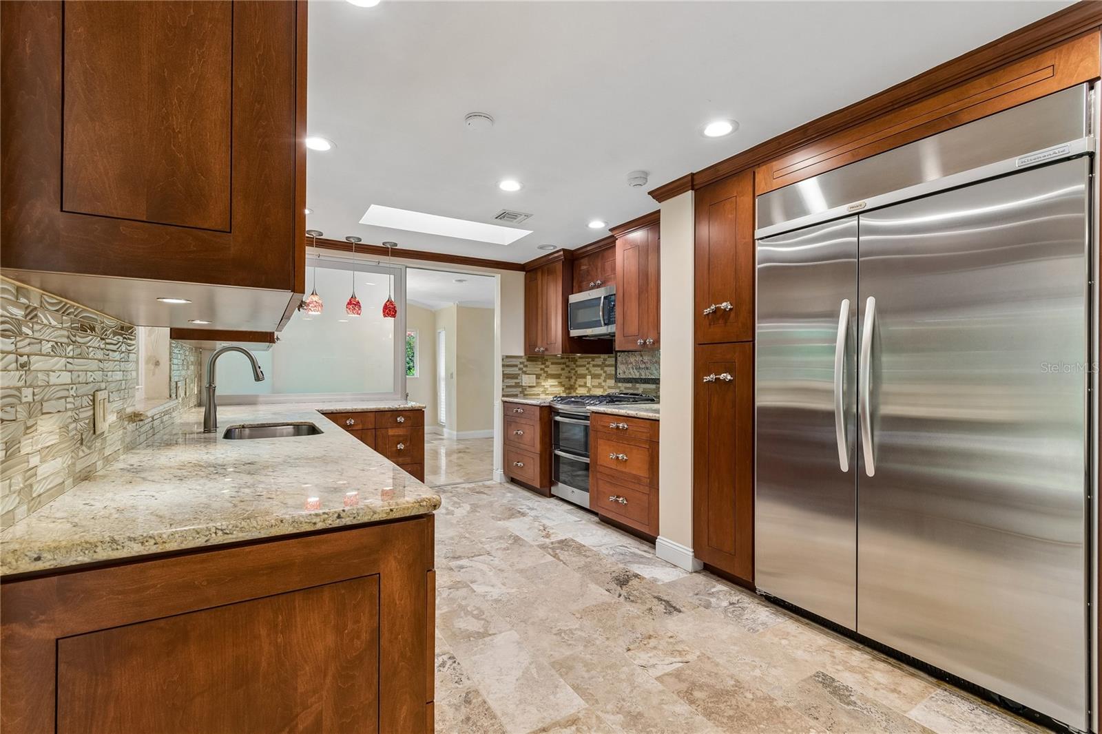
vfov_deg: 77.3
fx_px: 459
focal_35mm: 15
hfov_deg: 100.4
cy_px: 367
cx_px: 551
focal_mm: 10
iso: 200
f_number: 8
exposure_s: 1/3.33
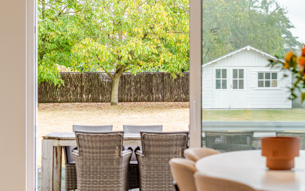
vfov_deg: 17.4
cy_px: 93
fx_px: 623
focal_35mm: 75
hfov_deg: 27.5
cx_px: 150
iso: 250
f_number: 2.8
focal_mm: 50
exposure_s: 1/400
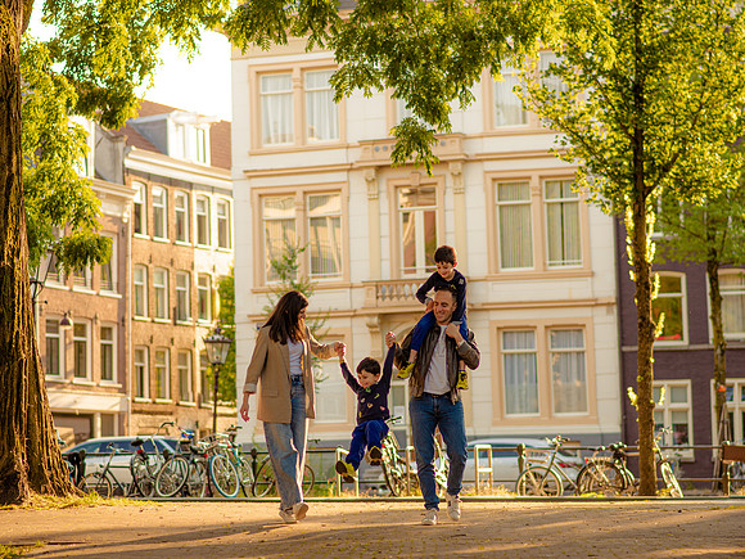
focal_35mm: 100
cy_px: 289
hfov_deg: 19.6
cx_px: 372
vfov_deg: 14.7
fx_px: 2161
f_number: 2.2
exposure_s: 1/640
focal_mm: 85
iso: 160
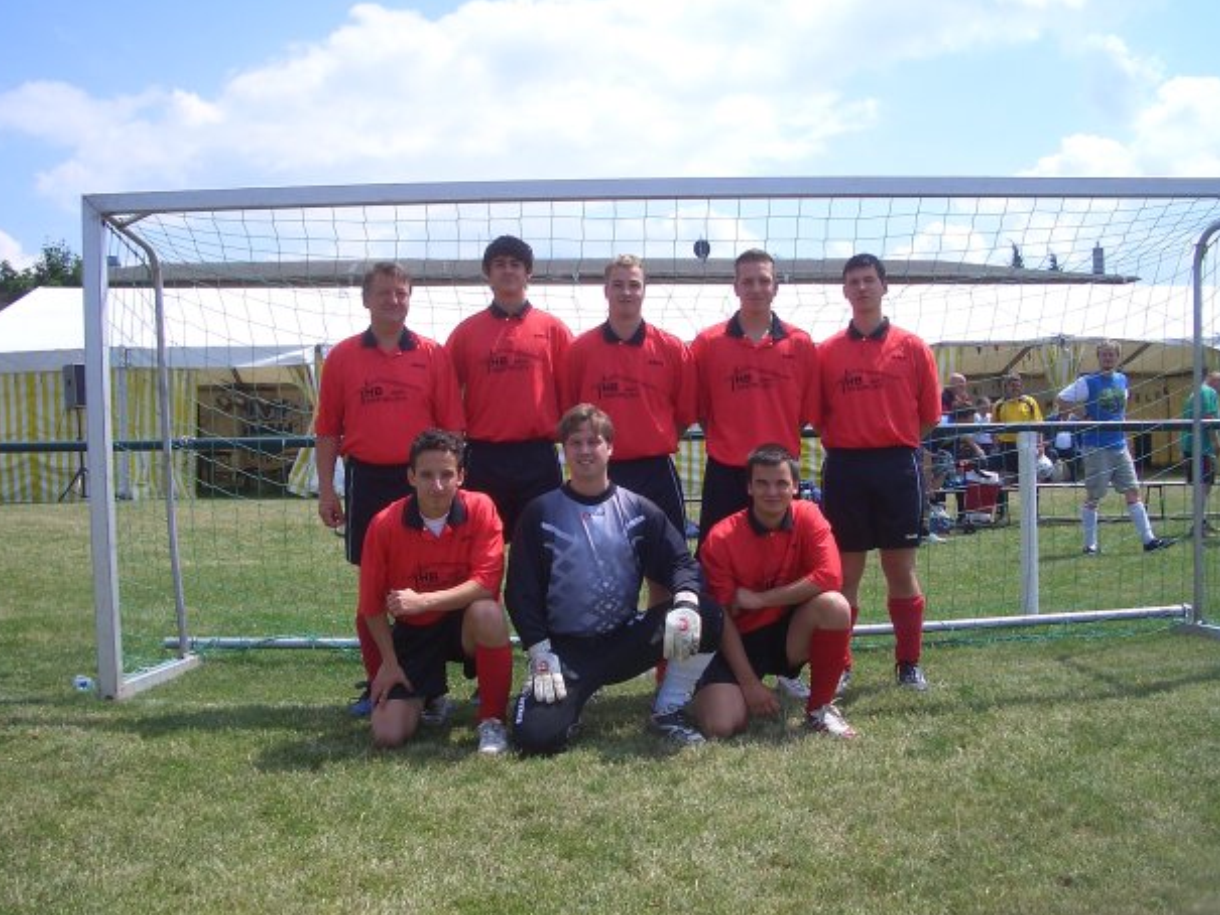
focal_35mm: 37
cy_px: 480
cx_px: 587
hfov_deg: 50.1
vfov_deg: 38.7
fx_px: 1304
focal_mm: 5.8
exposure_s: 1/500
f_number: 4.3
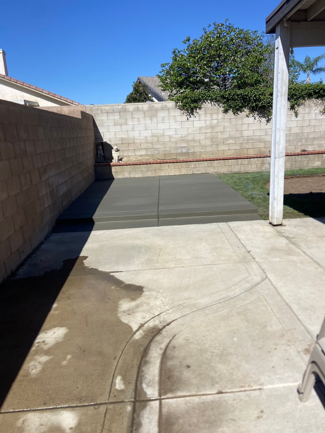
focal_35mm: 26
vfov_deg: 67.3
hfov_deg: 53.1
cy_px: 216
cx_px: 162
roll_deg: +1.3
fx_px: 325
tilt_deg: -13.5
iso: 32
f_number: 1.8
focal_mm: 4.25
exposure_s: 1/4444
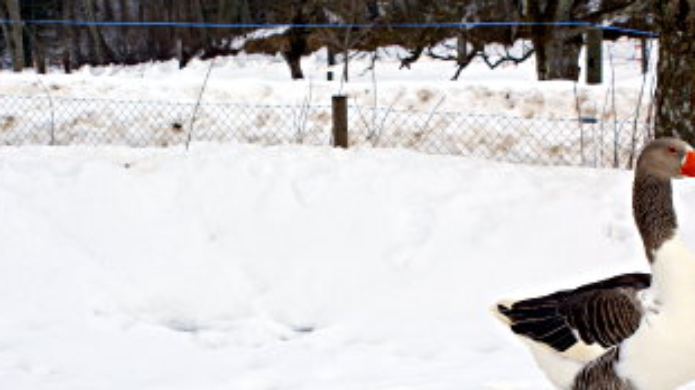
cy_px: 377
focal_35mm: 122
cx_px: 390
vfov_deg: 9.9
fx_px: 2247
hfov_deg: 17.6
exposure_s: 1/160
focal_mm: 40
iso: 100
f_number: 9
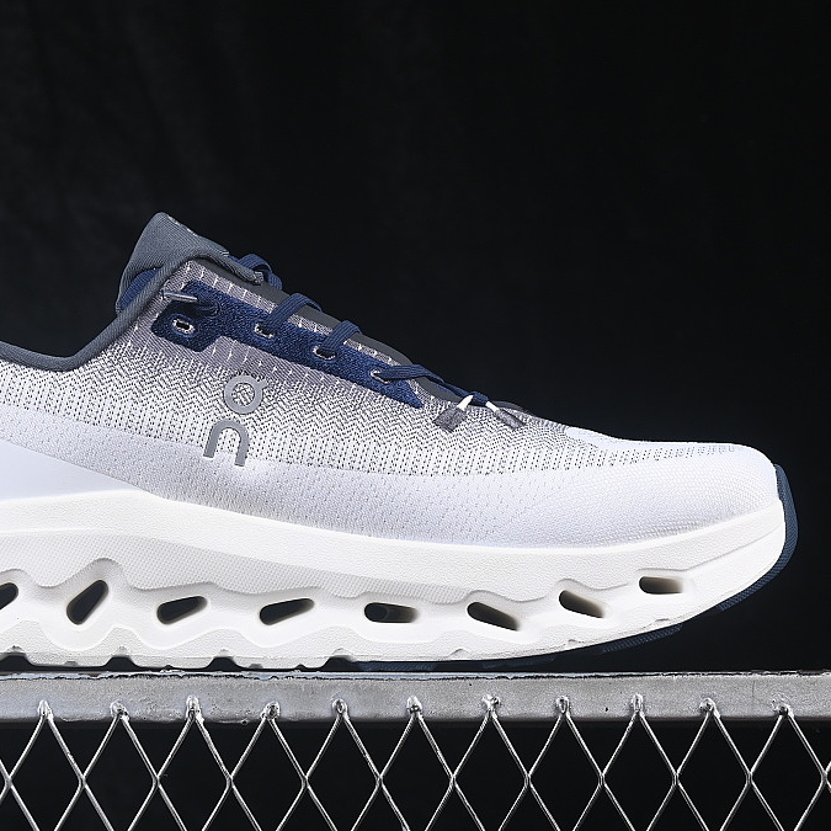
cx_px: 304
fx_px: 2770
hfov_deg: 17.0
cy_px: 396
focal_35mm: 102
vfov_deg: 17.1
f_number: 8
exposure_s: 1/80
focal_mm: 50
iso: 160
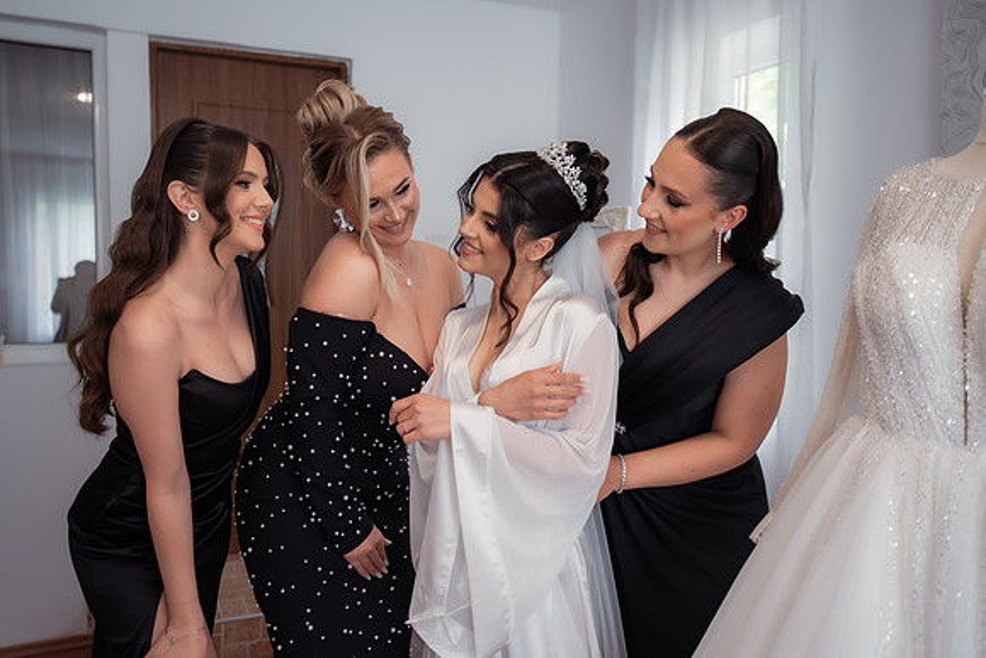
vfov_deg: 41.7
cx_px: 479
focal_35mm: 32
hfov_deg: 59.4
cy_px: 330
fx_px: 865
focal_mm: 30
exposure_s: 1/250
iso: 1250
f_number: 2.8
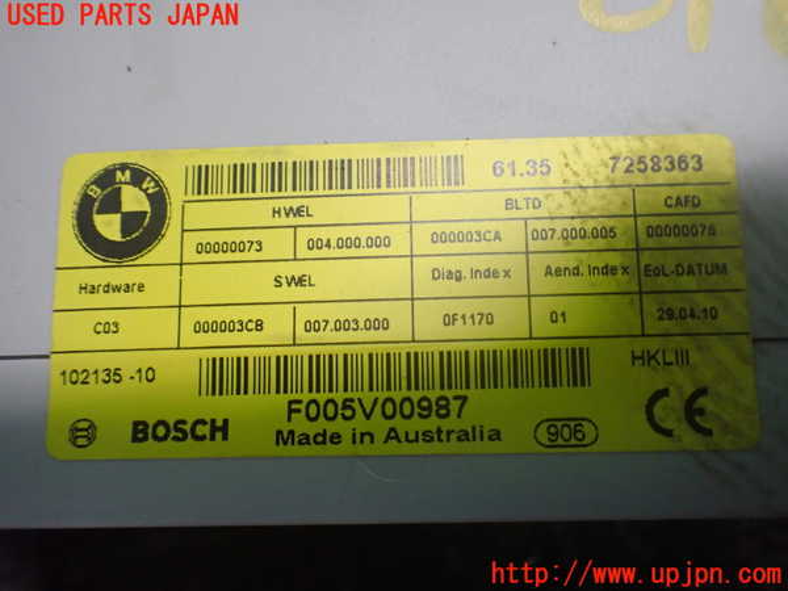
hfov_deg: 60.0
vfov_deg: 46.8
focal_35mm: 30
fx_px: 683
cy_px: 296
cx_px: 394
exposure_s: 1/125
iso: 800
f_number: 2.3
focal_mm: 5.4
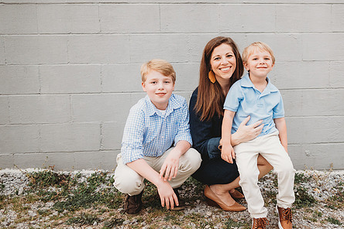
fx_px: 325
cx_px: 225
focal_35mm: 34
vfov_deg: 38.7
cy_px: 92
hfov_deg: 54.8
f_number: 2.5
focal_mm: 24
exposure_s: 1/250
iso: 320
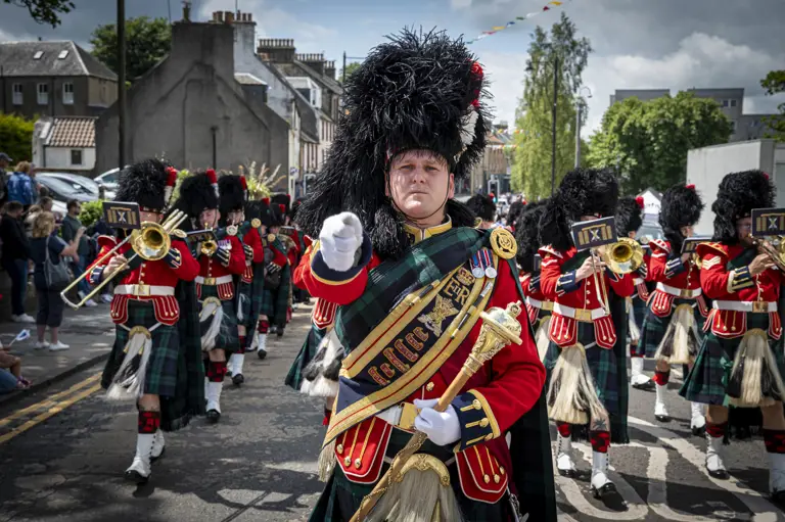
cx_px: 392
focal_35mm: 39
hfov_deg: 49.6
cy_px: 261
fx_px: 850
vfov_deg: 34.2
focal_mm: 39
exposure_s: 1/250
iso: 125
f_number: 6.3
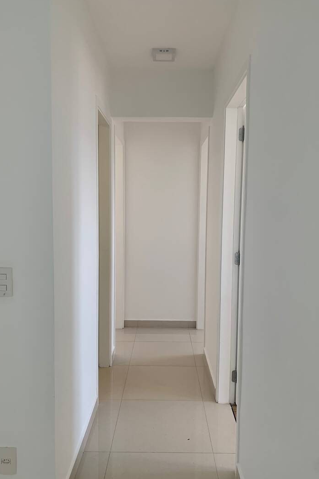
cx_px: 167
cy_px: 238
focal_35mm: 28
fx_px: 372
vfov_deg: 65.5
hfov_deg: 46.4
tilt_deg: -1.5
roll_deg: +1.9
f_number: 1.8
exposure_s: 1/122
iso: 32
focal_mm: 4.25
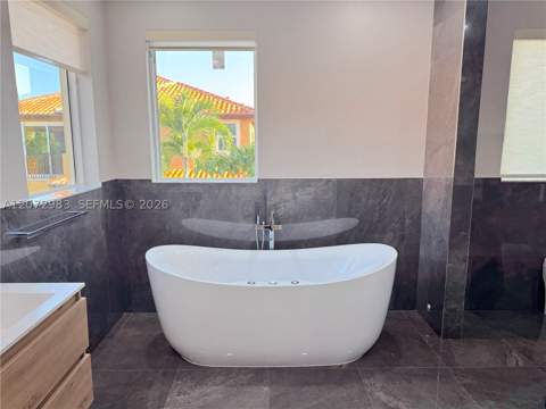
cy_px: 204
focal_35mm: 24
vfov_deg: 56.8
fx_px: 379
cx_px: 273
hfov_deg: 71.6
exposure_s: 1/120
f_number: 1.78
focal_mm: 6.76
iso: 125
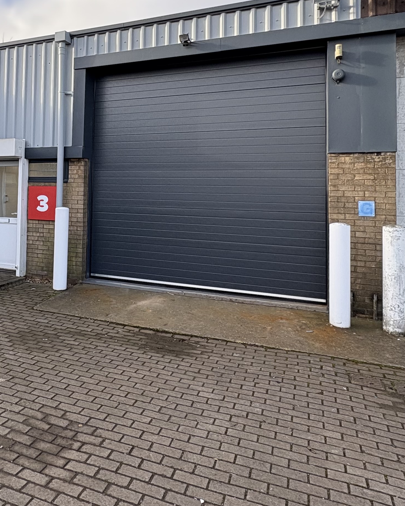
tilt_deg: +1.9
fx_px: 450
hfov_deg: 46.2
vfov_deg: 57.7
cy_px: 177
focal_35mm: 30
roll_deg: -1.5
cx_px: 86
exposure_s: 1/473
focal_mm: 2.22
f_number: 2.2
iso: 64
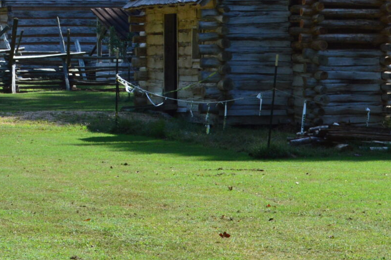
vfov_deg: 7.1
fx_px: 2094
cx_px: -5
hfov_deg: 10.6
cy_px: -47
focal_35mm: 193
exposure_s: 1/320
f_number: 10
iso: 400
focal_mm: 40
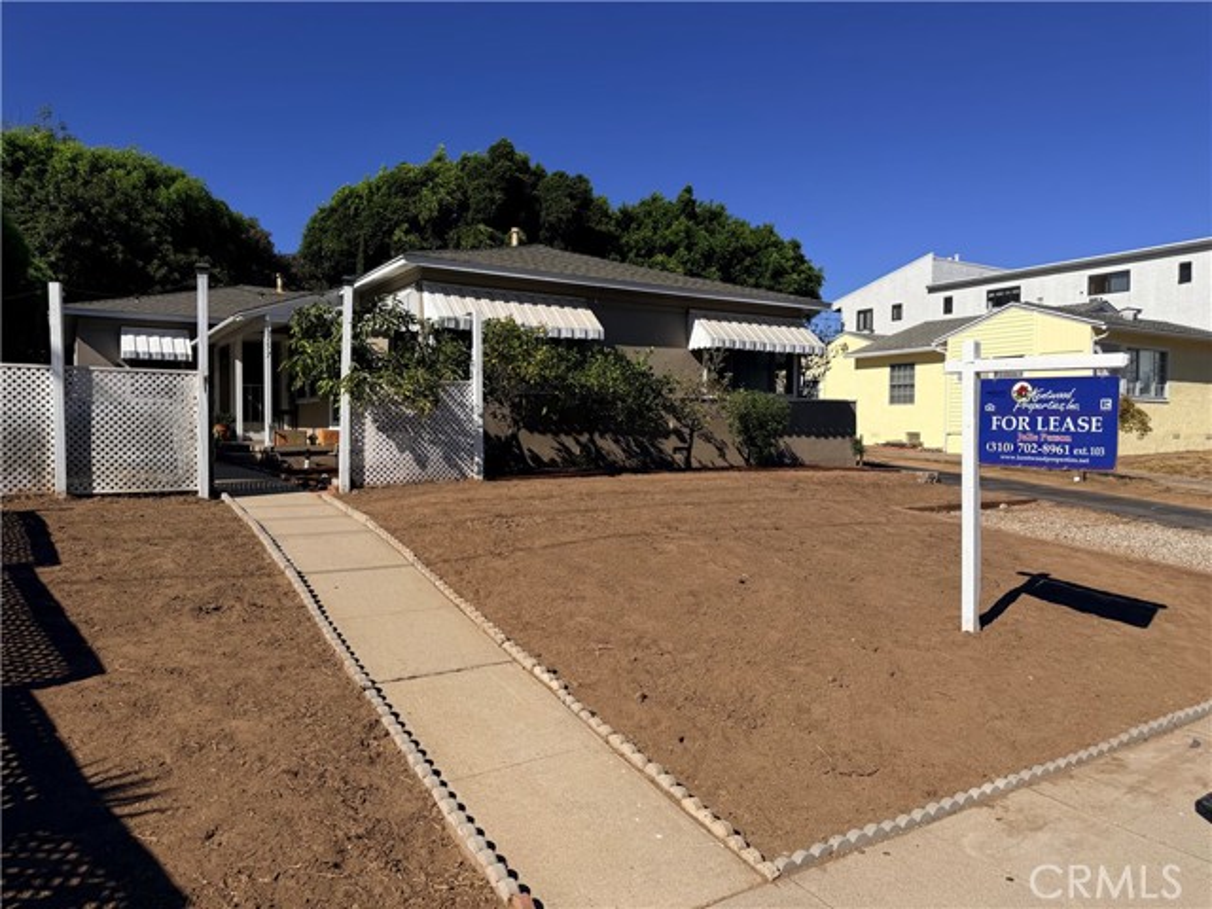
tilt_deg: -1.6
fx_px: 840
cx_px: 606
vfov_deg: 56.8
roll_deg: +0.4
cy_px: 454
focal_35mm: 24
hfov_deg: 71.6
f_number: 1.78
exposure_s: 1/9091
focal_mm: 6.76
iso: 80
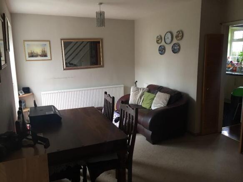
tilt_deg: -9.9
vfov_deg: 48.2
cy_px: 91
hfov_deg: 61.7
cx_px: 122
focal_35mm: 29
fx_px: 204
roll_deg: +0.7
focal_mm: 4.15
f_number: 2.2
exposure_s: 1/33
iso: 64
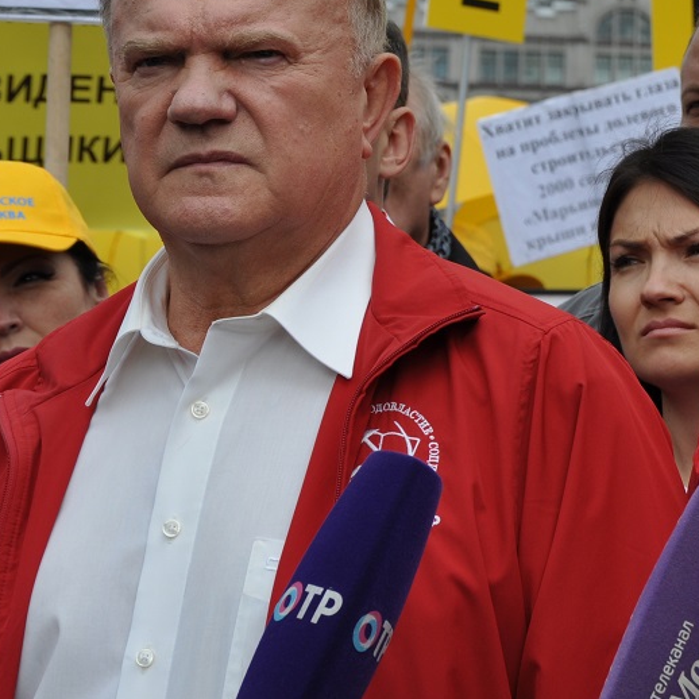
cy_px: 125
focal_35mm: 196
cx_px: 675
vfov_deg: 8.9
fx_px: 4478
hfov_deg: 8.9
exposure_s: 1/320
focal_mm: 62
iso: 200
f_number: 9
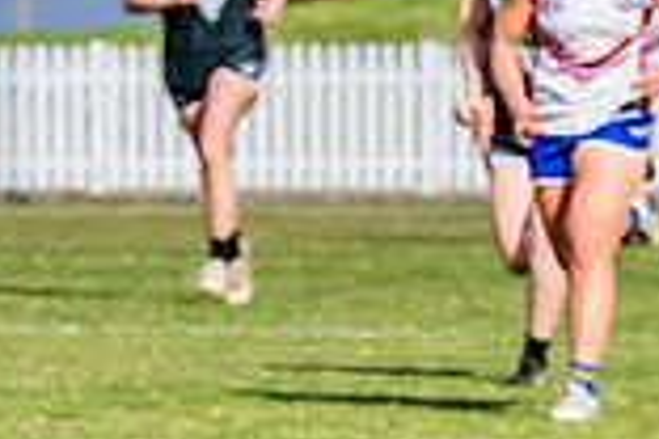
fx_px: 19055
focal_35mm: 1041
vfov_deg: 1.3
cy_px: 383
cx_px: -555
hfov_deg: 2.0
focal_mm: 220
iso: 800
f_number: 9
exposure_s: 1/1600
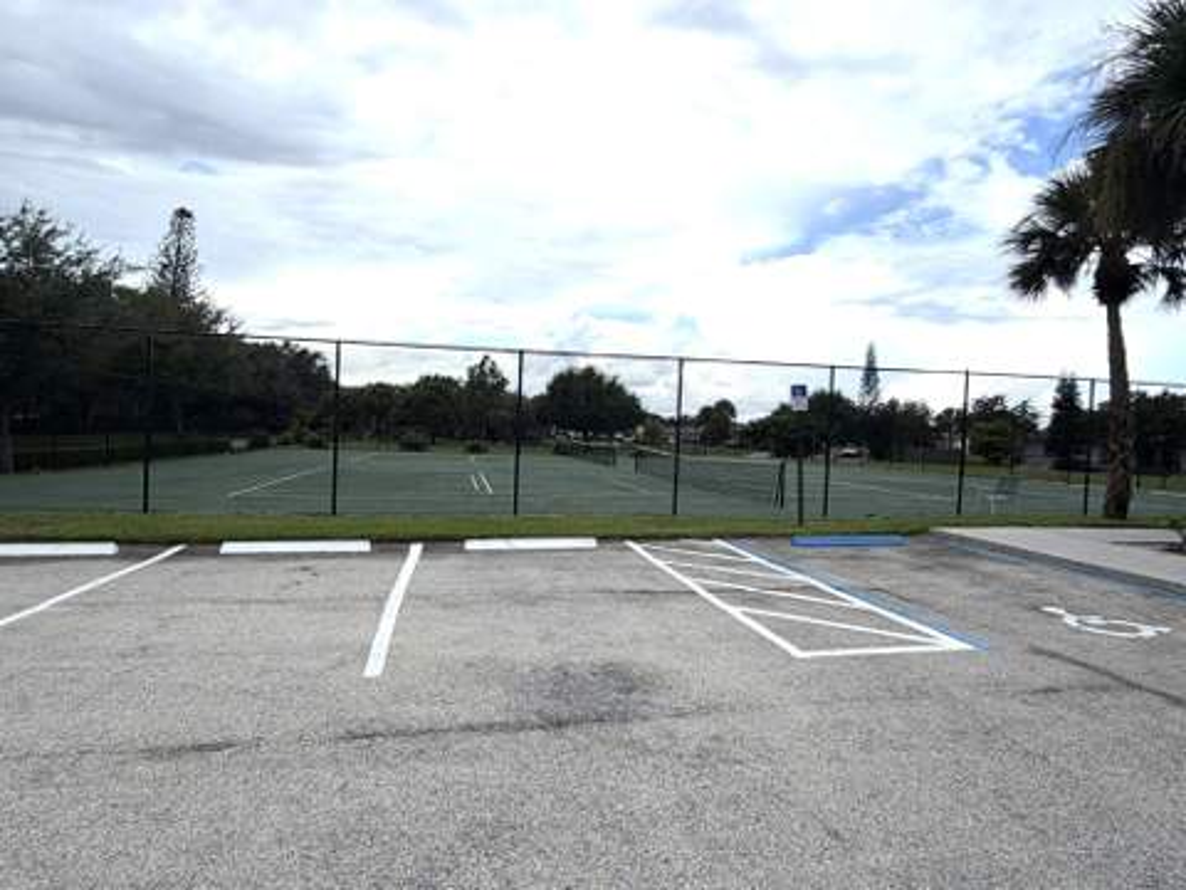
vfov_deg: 66.0
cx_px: 593
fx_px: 685
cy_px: 445
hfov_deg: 81.7
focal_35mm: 20
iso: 20
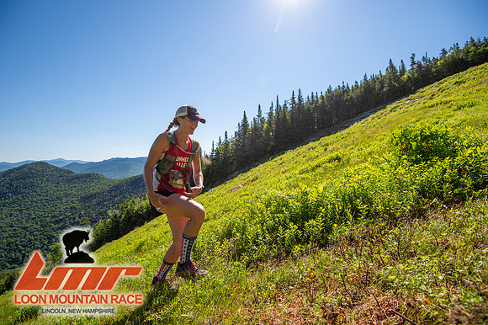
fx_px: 217
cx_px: 244
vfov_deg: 73.7
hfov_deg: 96.8
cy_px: 162
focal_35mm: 16
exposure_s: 1/500
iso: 100
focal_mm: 16
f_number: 5
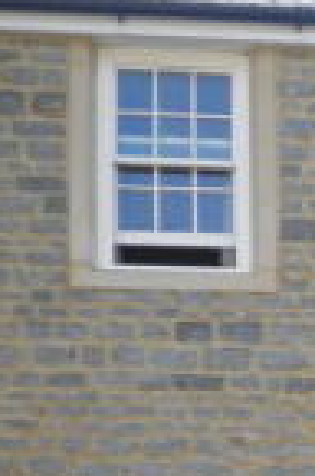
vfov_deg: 13.0
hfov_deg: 8.2
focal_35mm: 151
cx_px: 786
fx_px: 1991
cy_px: 688
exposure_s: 1/250
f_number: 3.1
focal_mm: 6.4
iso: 64
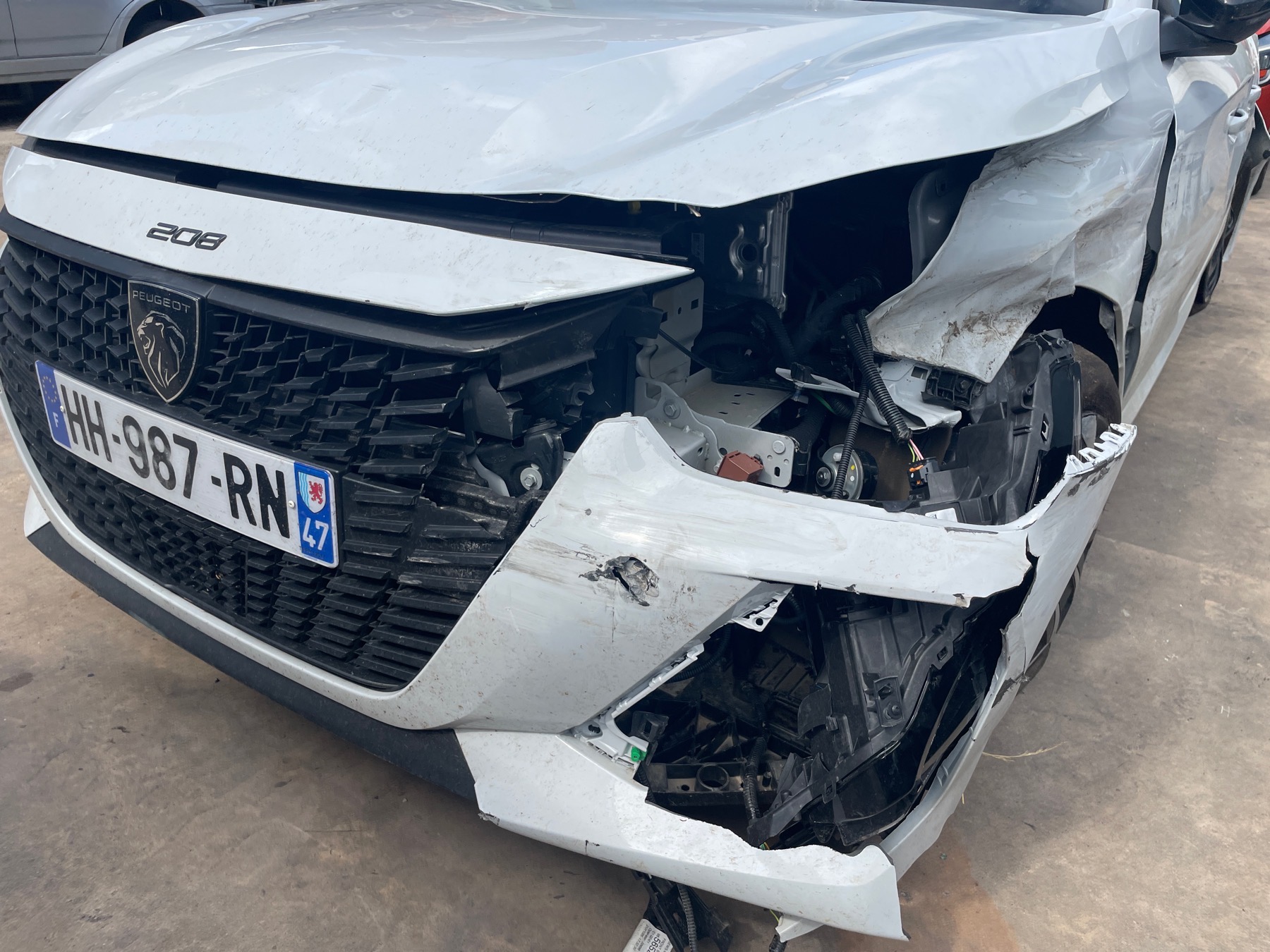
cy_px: 476
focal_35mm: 26
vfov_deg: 53.1
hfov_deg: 67.3
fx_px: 954
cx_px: 635
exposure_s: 1/2618
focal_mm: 4.2
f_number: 1.6
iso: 32
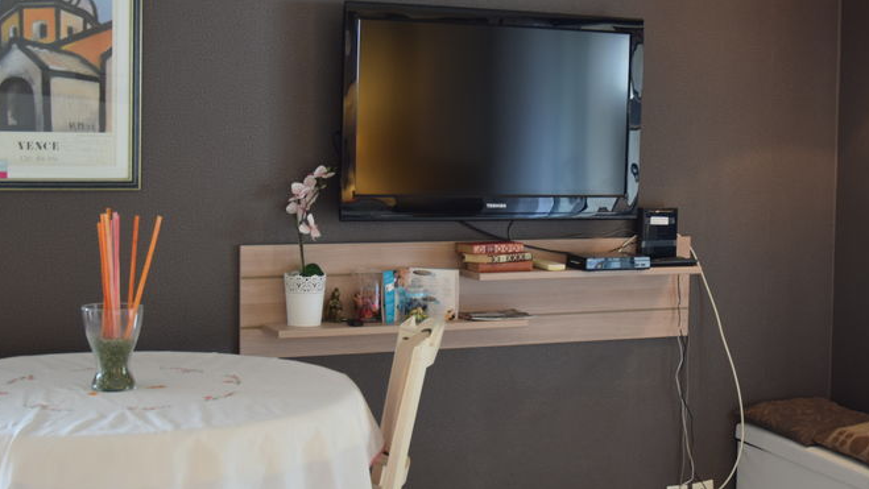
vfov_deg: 19.4
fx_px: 1429
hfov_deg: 33.6
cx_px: 566
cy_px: 227
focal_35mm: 62
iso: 500
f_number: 4
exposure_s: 1/15
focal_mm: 26
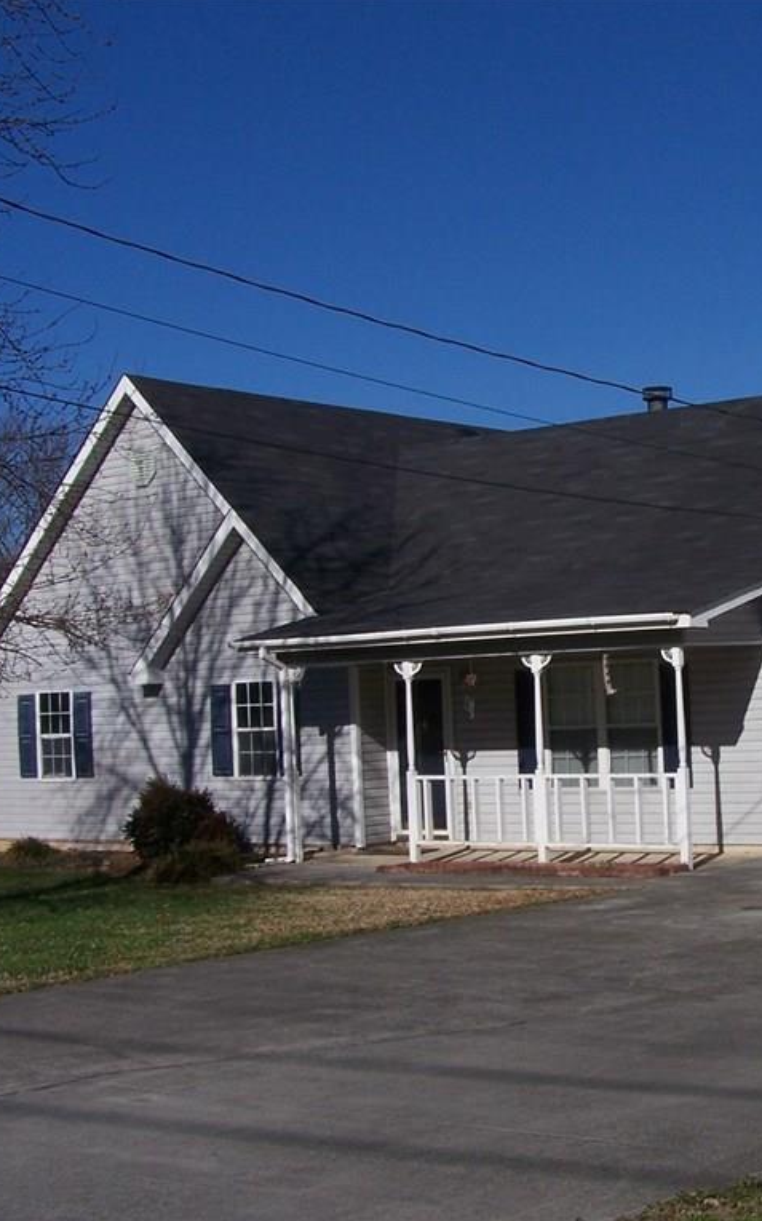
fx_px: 1796
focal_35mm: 54
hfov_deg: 23.6
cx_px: 617
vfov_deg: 37.5
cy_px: 609
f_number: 5.6
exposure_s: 1/1000
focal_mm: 6.3
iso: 80
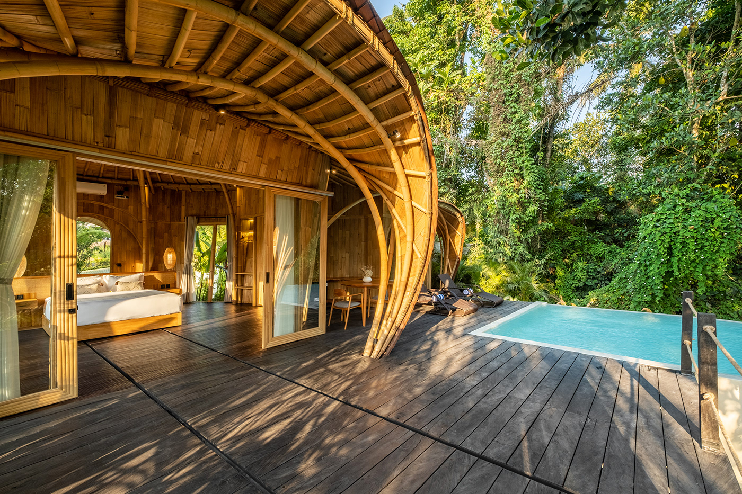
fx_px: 309
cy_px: 247
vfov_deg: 77.3
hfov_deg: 100.4
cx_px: 371
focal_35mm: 15
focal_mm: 10
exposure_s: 1/70
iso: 320
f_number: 9
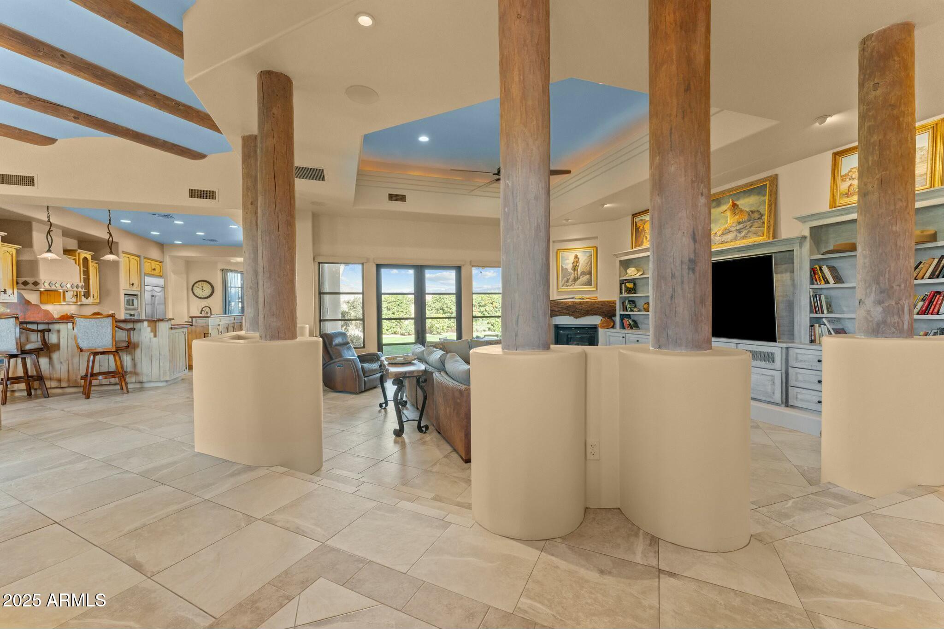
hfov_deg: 104.3
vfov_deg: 81.2
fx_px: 367
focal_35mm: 14
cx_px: 472
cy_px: 314
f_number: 8
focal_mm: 14
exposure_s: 1/3
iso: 400
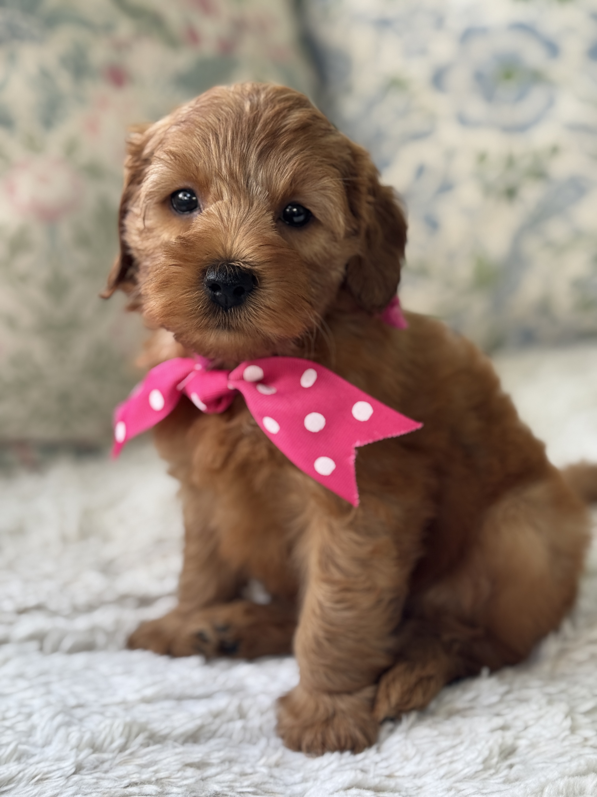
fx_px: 1104
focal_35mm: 48
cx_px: 298
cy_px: 398
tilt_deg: -19.5
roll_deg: +0.8
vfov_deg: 39.7
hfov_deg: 30.3
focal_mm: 6.76
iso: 64
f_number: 1.78
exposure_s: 1/171
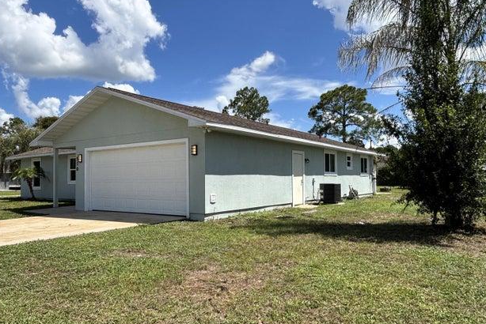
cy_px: 169
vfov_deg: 49.6
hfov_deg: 69.4
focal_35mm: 26
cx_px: 247
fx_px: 351
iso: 25
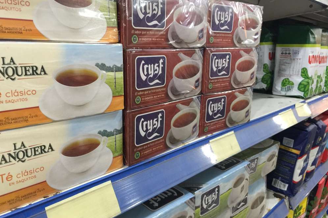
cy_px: 110
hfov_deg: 60.3
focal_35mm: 31
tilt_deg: -14.8
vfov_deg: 42.3
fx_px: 282
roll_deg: -4.5
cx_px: 163
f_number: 2.2
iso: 125
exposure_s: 1/17
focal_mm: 4.15
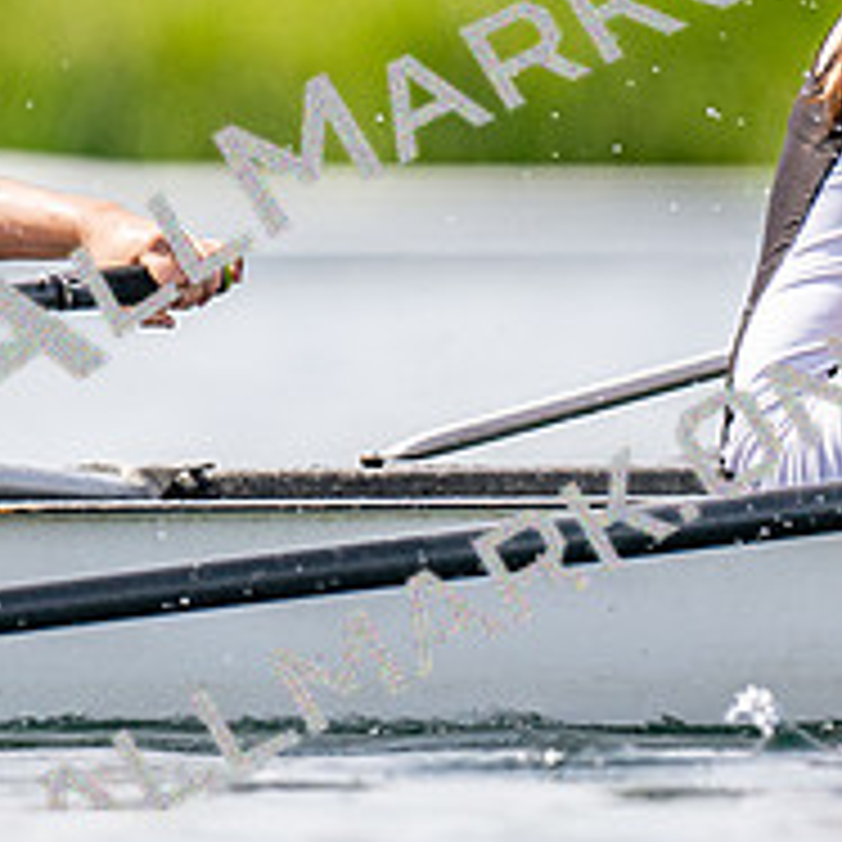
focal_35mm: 2370
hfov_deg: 0.7
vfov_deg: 0.7
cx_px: -459
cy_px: 41
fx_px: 65221
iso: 320
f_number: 5
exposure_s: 1/2500
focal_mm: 600
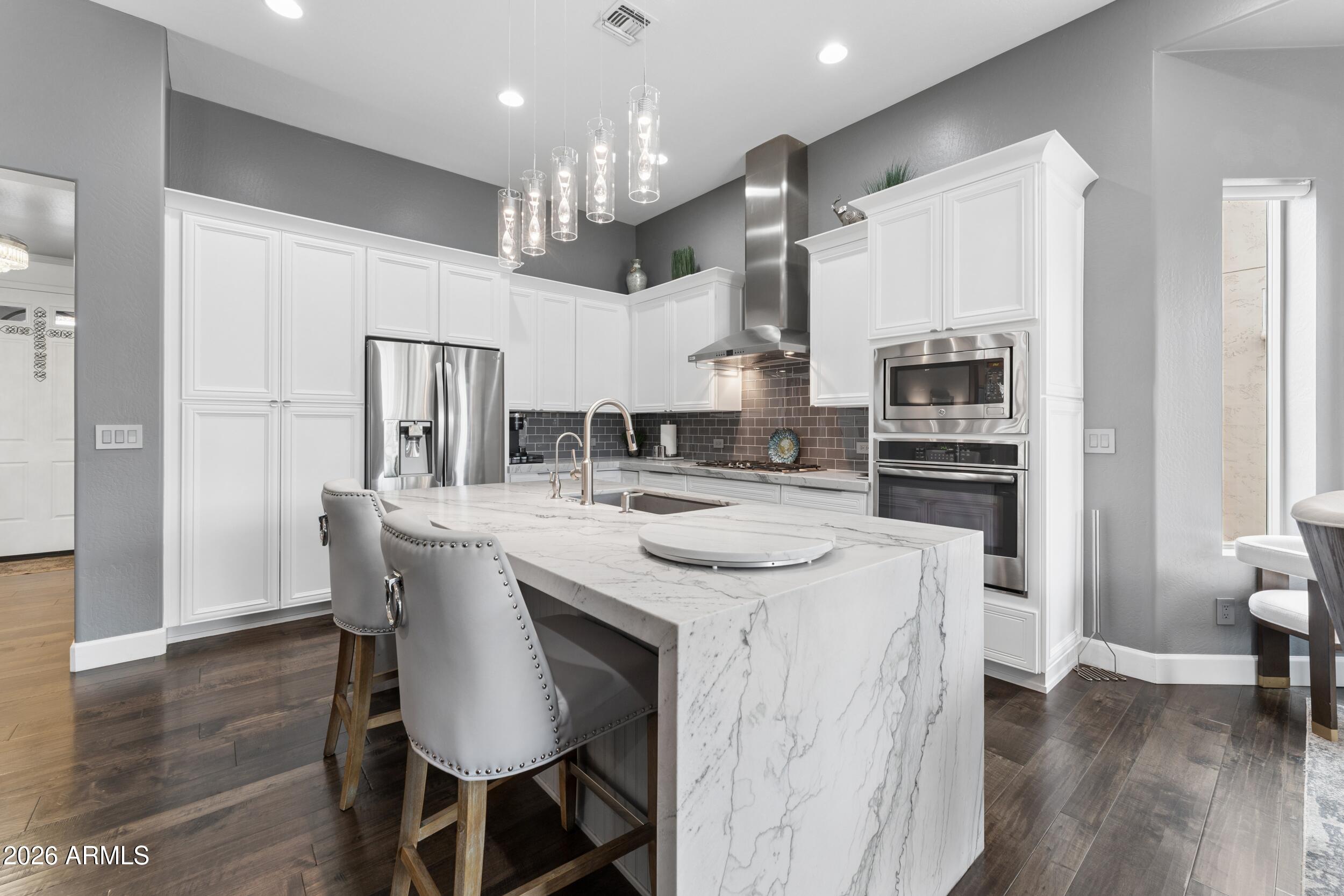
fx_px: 523
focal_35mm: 14
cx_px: 672
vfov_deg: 81.2
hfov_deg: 104.3
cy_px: 448
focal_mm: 14
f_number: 9
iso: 320
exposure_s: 1/13
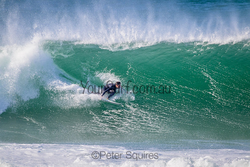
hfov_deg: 2.6
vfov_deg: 1.7
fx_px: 5557
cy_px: 84
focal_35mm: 800
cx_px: 125
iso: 2200
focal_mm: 800
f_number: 11
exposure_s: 1/2000
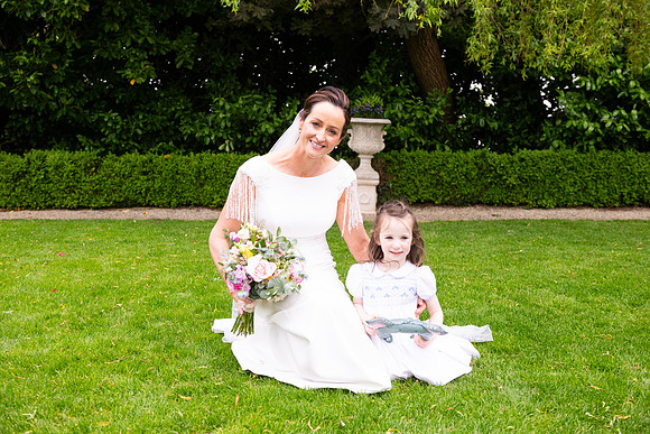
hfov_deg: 46.4
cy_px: 217
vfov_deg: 31.9
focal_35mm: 42
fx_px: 758
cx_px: 325
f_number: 5
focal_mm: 42
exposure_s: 1/200
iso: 400
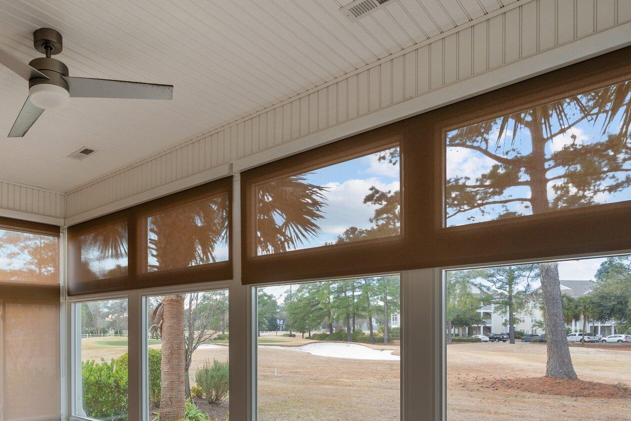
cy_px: 315
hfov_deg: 66.4
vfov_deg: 47.7
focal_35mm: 26
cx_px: 183
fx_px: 456
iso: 250
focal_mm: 16
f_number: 4
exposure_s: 1/50
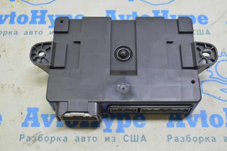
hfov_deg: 43.6
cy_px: 76
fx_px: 284
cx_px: 114
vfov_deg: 29.8
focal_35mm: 45
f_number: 5.6
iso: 400
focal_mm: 30
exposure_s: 1/20
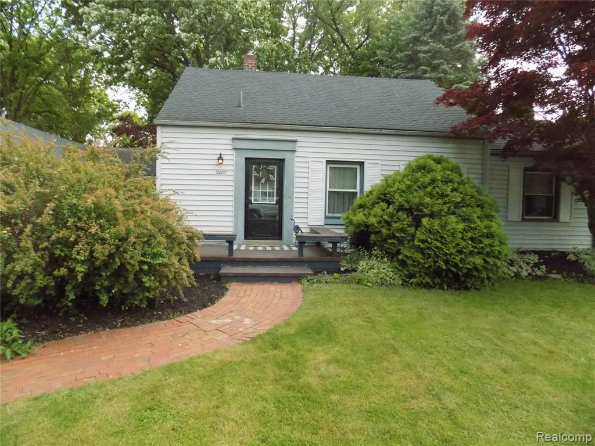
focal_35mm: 23
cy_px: 223
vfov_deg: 58.9
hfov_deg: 73.9
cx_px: 298
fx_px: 395
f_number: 9.9
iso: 800
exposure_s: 1/200
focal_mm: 4
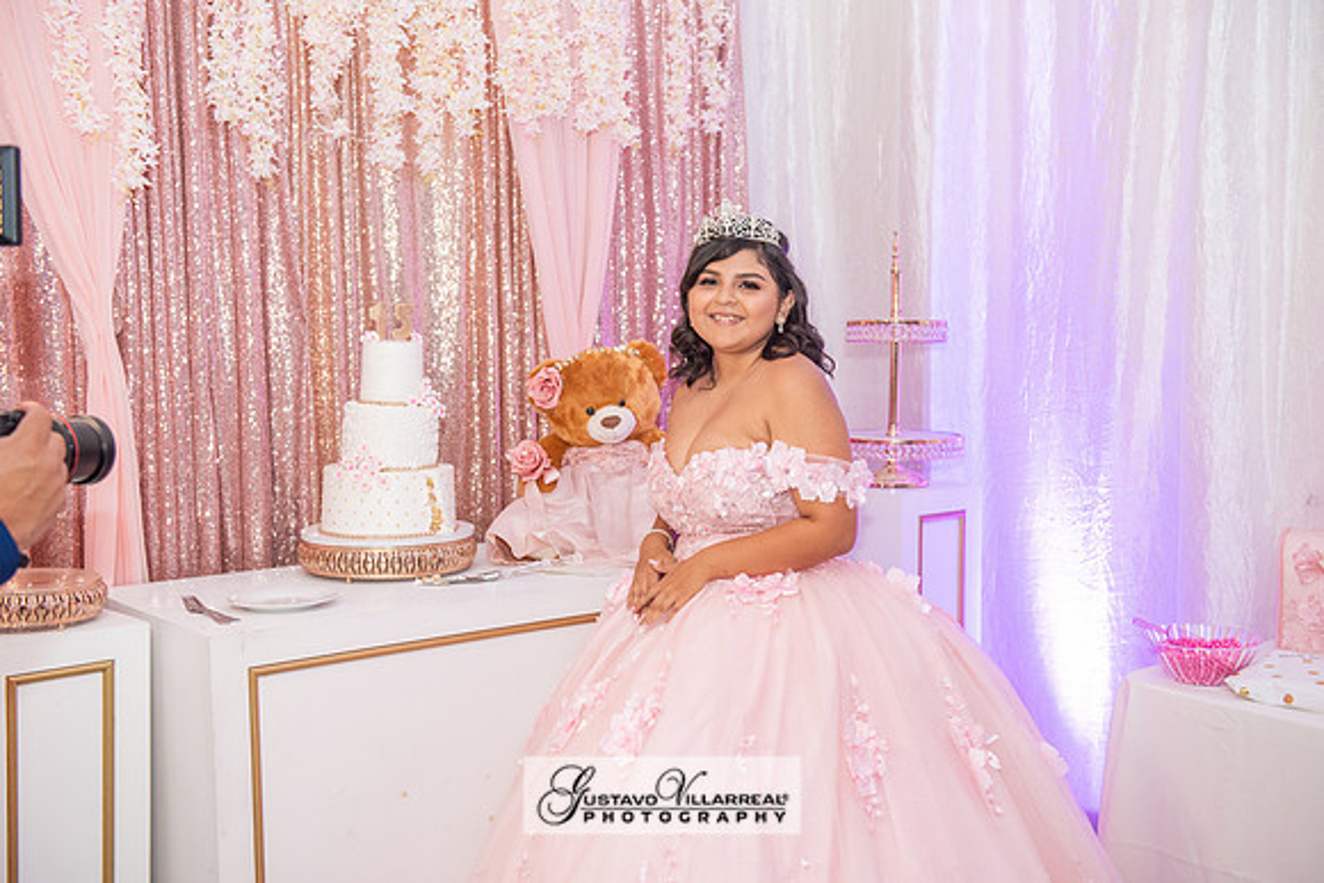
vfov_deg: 31.9
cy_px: 442
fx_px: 1545
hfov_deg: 46.4
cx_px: 662
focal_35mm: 42
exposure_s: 1/60
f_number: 4
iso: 1250
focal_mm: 42
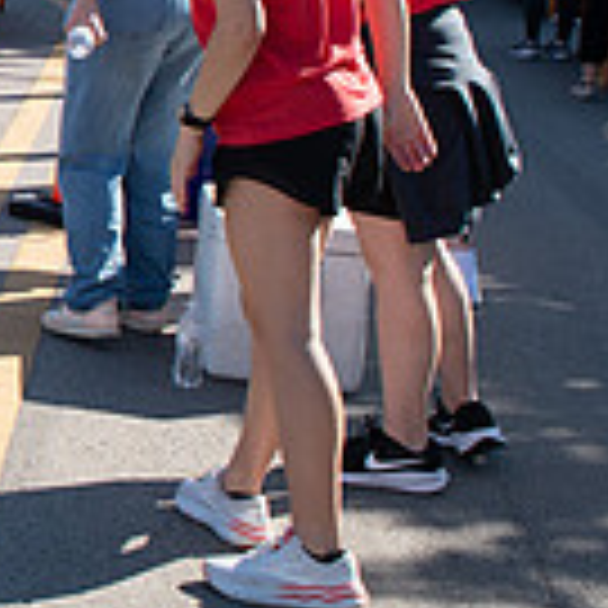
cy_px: -90
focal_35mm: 97
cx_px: -762
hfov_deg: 13.8
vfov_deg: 17.2
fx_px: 1928
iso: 200
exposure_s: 1/200
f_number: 8
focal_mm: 24
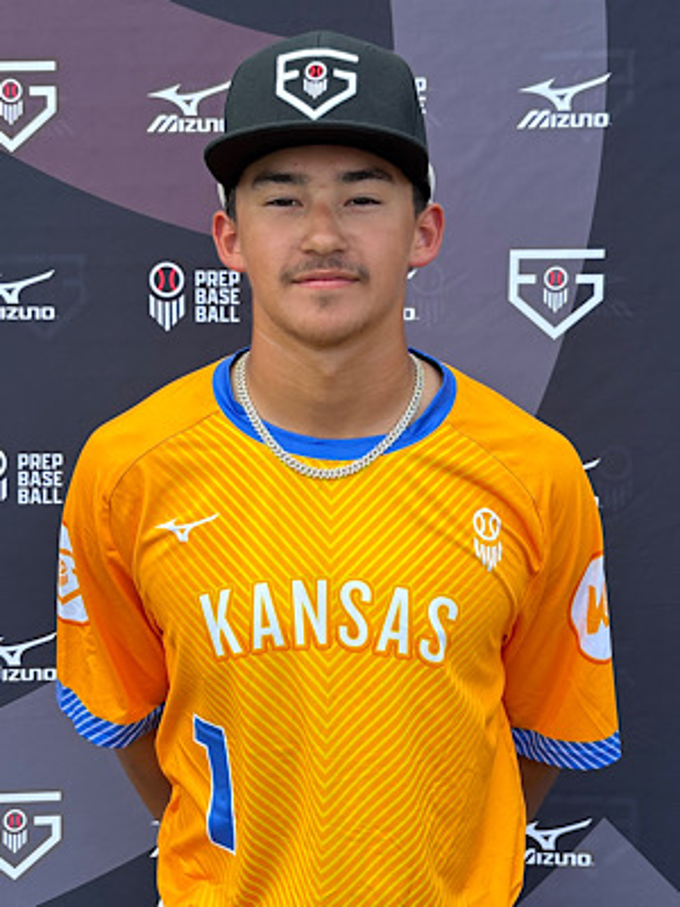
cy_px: 454
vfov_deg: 67.3
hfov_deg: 53.1
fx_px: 681
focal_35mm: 26
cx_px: 340
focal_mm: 5.96
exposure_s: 1/959
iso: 50
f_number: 1.6
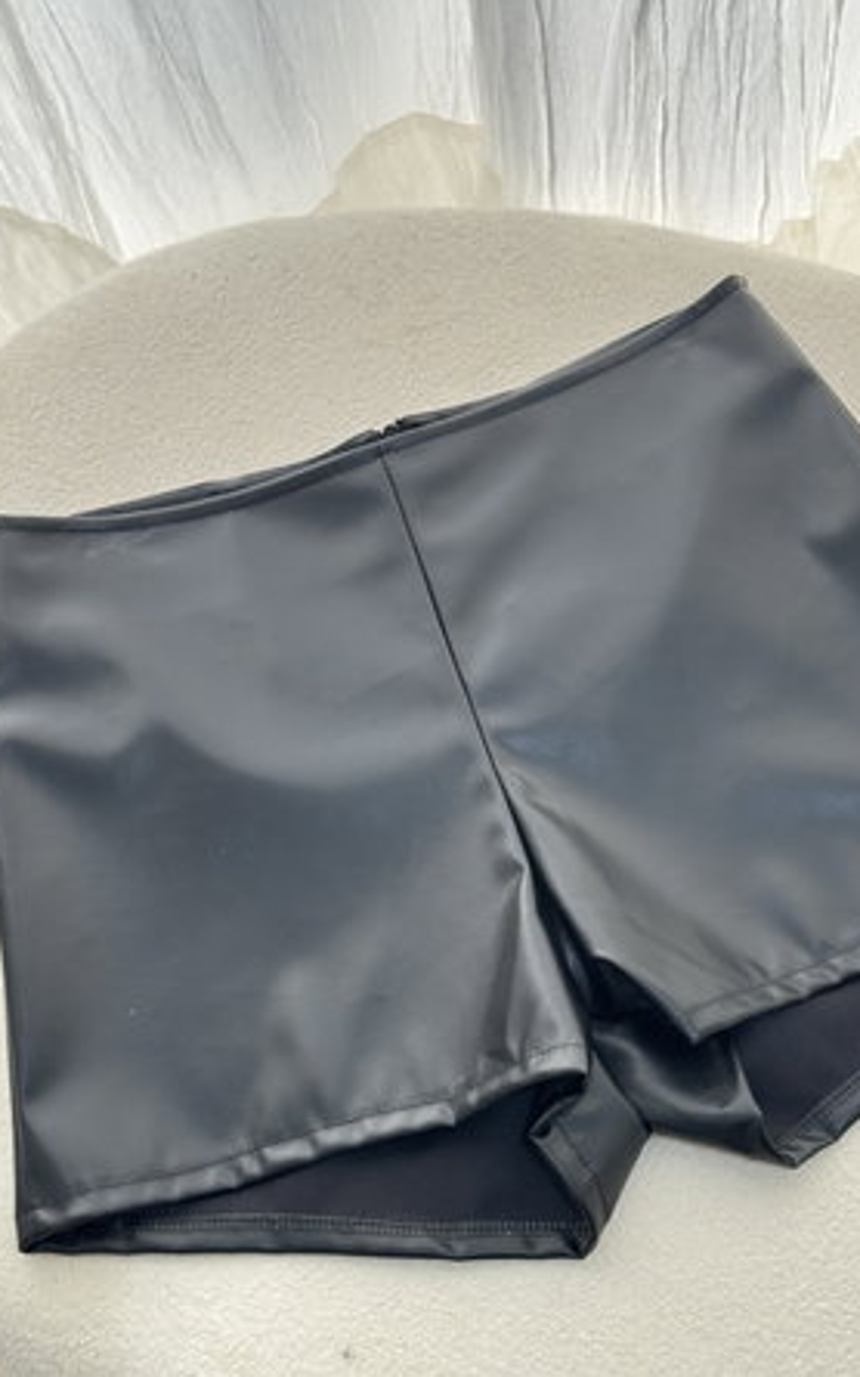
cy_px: 723
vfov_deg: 33.5
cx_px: 526
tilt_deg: -69.9
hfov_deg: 21.3
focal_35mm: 61
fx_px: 2288
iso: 64
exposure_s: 1/121
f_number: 1.78
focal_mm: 6.76
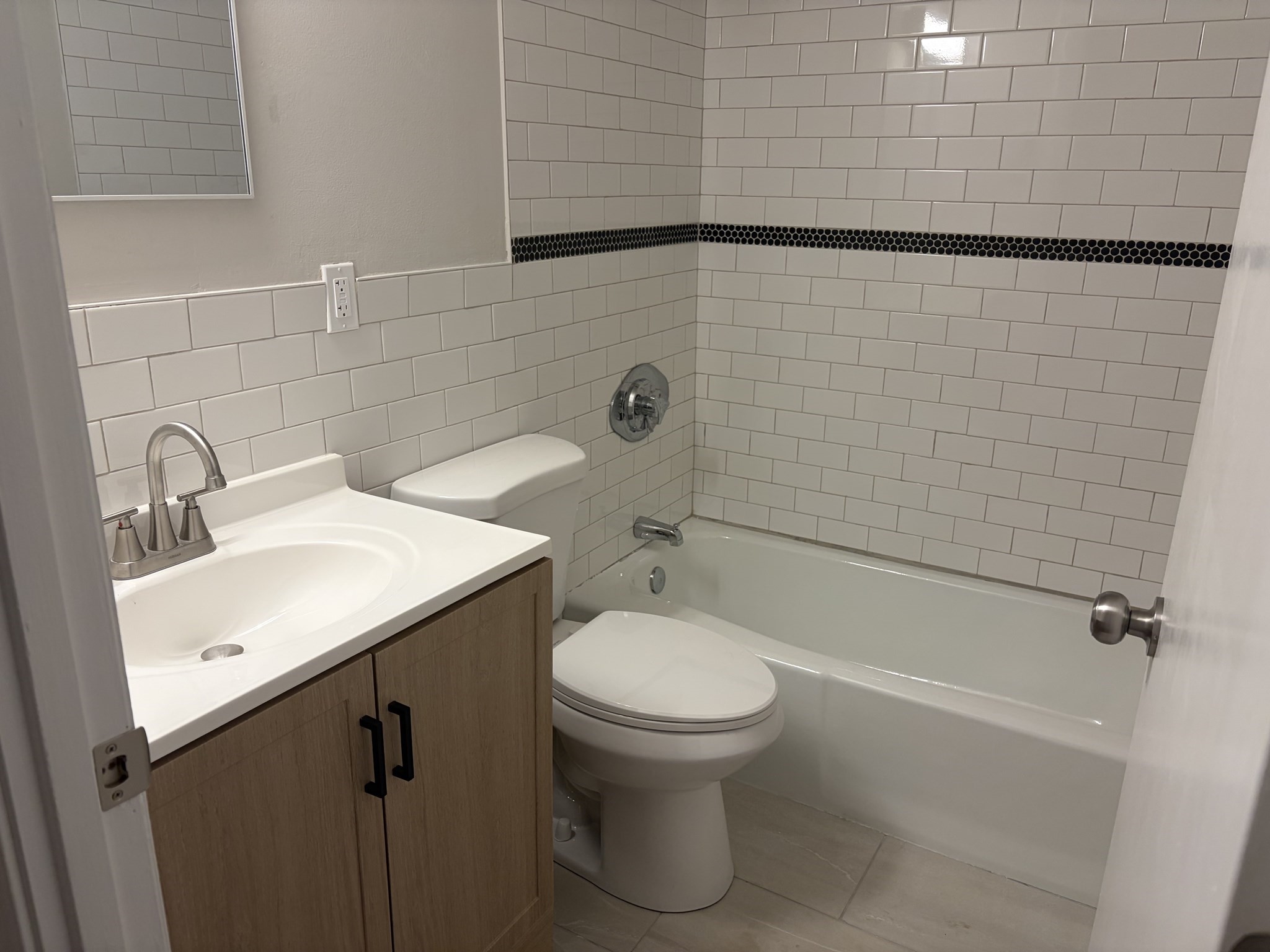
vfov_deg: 53.1
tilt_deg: -17.9
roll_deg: -1.0
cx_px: 635
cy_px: 476
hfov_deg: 67.3
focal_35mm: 26
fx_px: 954
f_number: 1.6
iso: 125
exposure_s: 1/120
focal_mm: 5.96
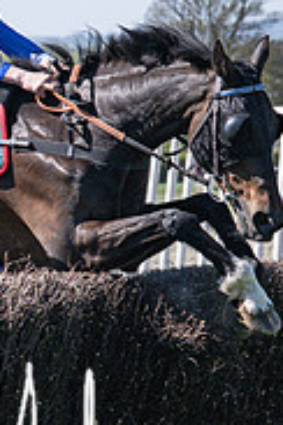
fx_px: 3938
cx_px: -59
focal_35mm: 334
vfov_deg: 6.2
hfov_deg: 4.1
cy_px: 185
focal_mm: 70
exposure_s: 1/2000
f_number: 5
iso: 220
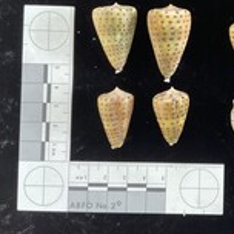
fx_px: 451
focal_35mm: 59
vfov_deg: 28.9
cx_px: 219
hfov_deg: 27.8
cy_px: 79
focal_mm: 3
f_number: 1.8
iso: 160
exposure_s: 1/50
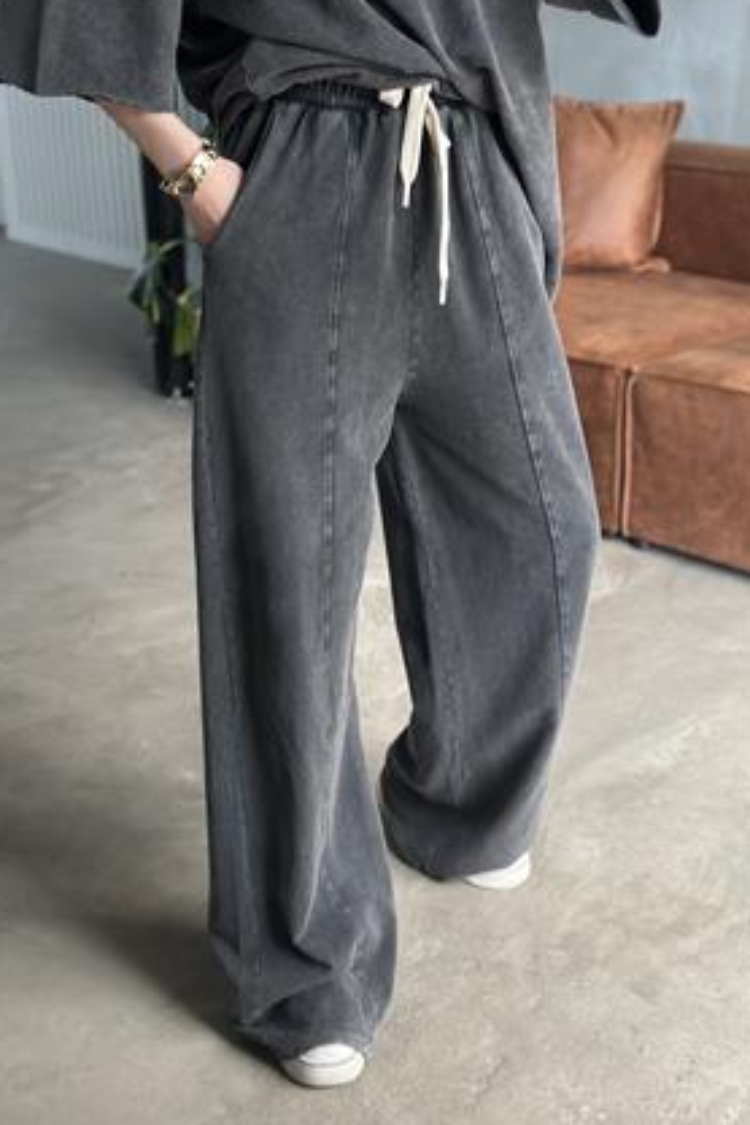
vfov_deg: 38.9
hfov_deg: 26.5
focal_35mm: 51
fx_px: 1594
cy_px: 558
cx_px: 332
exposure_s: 1/40
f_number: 1.78
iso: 640
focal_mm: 6.86
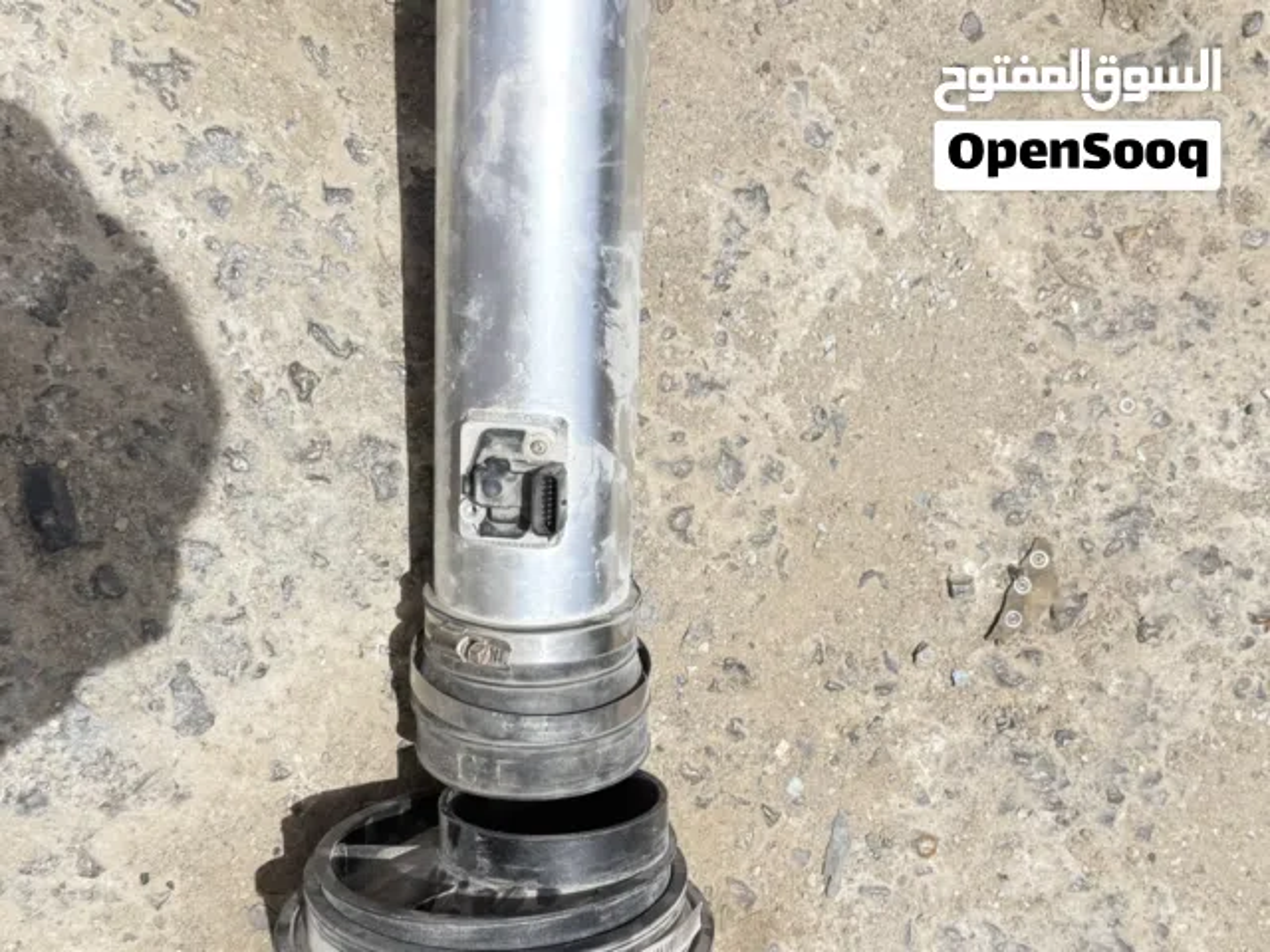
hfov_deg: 71.6
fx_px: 881
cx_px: 635
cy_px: 476
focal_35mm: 24
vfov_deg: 56.8
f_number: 1.78
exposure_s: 1/4405
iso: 100
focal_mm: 6.76
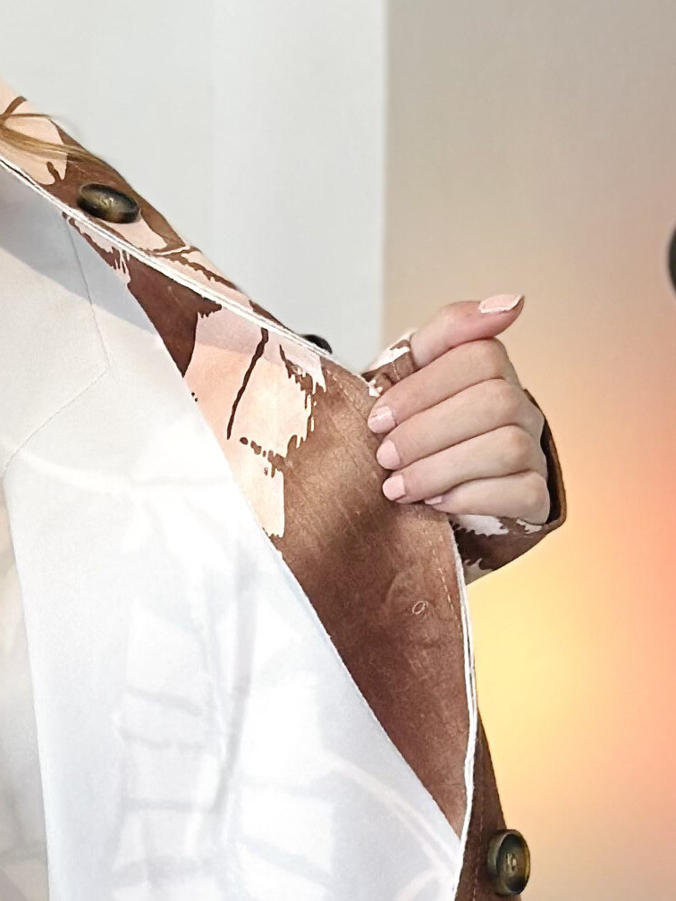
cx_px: -570
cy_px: 733
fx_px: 4999
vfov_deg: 10.3
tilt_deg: -5.9
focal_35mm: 192
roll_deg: +0.4
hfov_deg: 7.5
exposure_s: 1/144
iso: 64
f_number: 1.78
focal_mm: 6.86
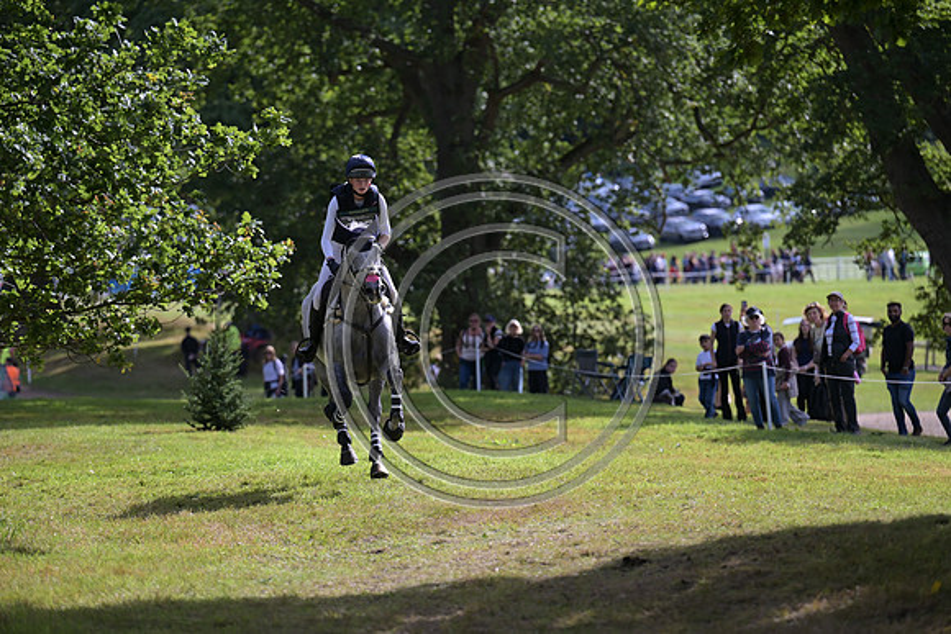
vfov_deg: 6.9
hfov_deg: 10.3
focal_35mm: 200
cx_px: 476
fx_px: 5284
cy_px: 317
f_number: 4
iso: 220
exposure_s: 1/1250
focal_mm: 200
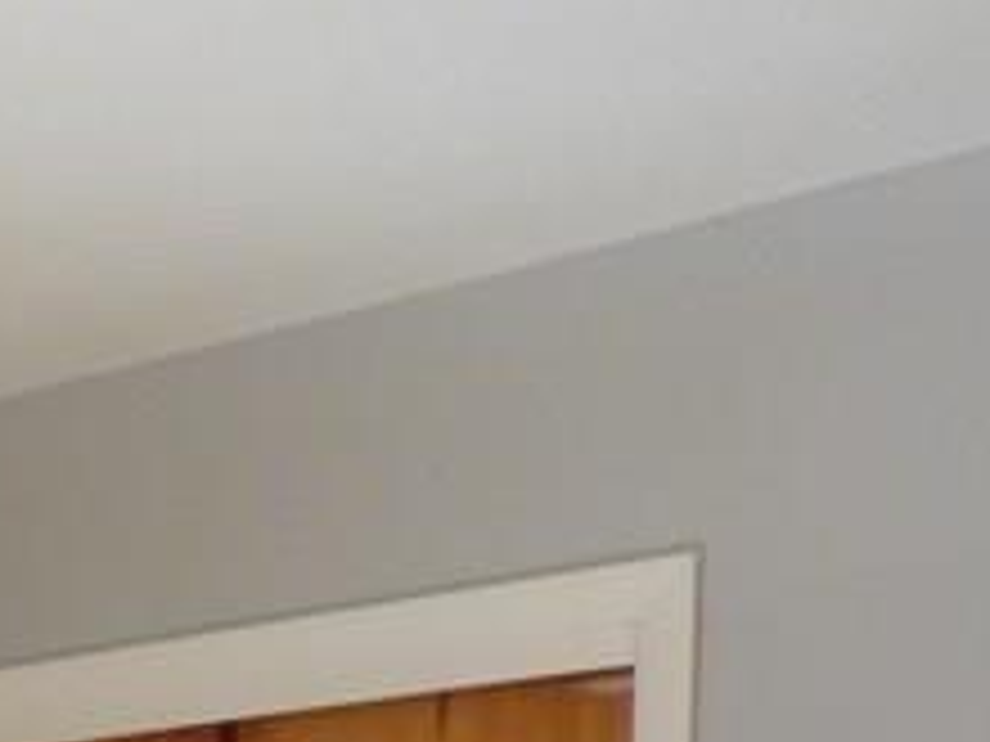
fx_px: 2660
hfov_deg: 17.7
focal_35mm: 93
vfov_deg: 13.9
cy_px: 1390
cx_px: -698
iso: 200
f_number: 2.8
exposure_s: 1/60
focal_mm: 3.58
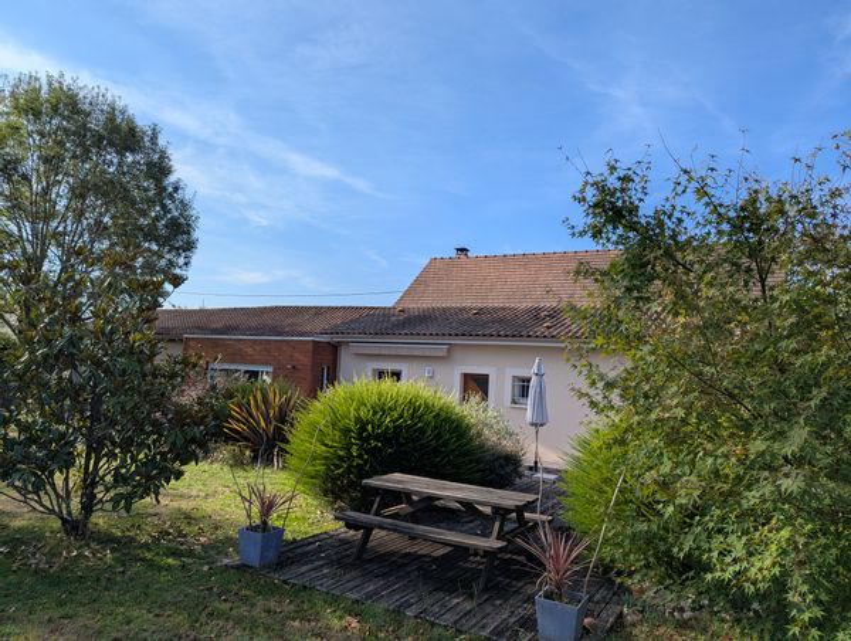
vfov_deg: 57.0
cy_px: 320
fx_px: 591
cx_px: 426
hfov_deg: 71.5
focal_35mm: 24
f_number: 1.85
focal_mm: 6.81
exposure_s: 1/2058
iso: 47
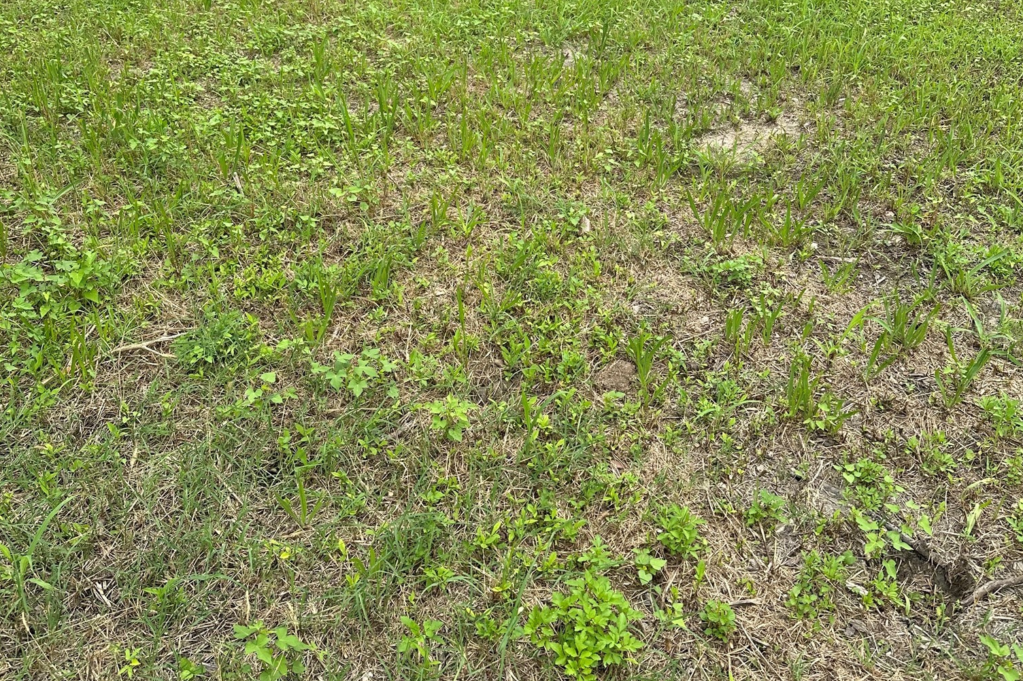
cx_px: 516
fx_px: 966
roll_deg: +2.3
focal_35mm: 34
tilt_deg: -29.7
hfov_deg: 55.8
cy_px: 194
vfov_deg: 38.1
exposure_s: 1/1779
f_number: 1.78
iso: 80
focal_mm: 6.86
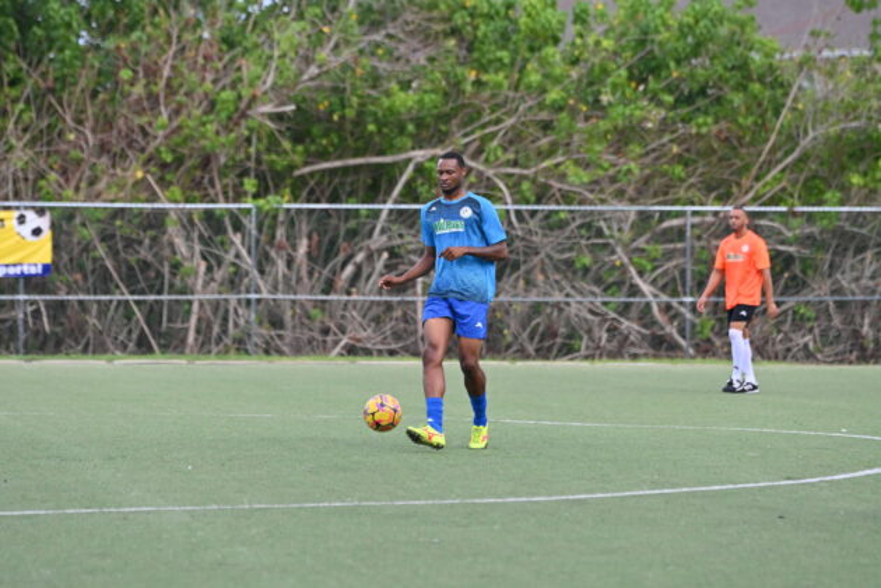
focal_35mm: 248
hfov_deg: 8.3
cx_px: 440
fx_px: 6056
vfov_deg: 5.6
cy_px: 294
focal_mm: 165
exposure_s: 1/4000
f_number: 3.2
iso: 1600
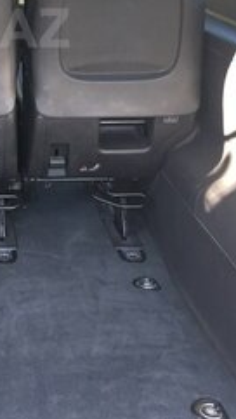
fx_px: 721
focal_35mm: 65
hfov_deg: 17.5
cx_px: -64
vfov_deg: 30.6
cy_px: 28
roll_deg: -0.5
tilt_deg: -11.5
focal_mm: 4.15
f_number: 2.2
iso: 50
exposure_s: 1/33
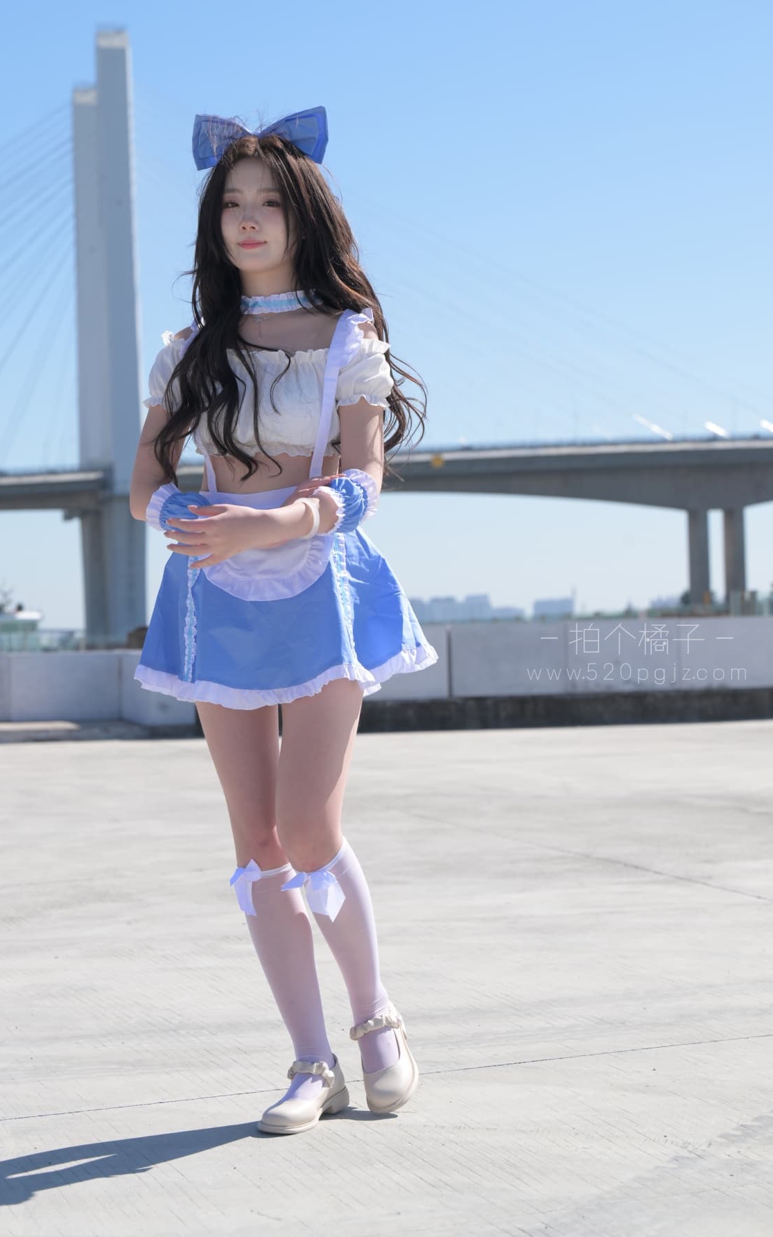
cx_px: 374
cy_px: 618
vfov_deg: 28.2
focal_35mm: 73
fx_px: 2461
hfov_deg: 17.9
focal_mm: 71
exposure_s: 1/1600
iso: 400
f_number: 5.6
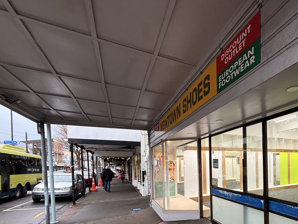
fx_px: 181
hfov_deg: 73.8
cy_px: 166
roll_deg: +1.3
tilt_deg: +1.2
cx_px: 221
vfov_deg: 60.3
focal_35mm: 21
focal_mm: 2.22
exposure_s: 1/100
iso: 80
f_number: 2.2
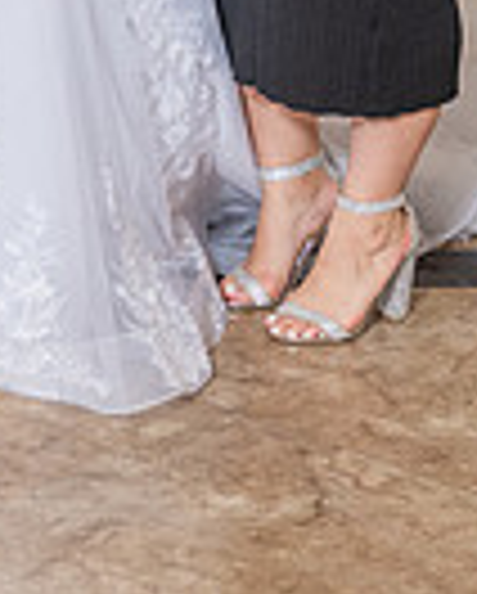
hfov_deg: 8.7
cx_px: -178
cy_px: -188
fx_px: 3063
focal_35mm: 174
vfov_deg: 10.8
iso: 640
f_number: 4.5
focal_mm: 35
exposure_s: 1/160
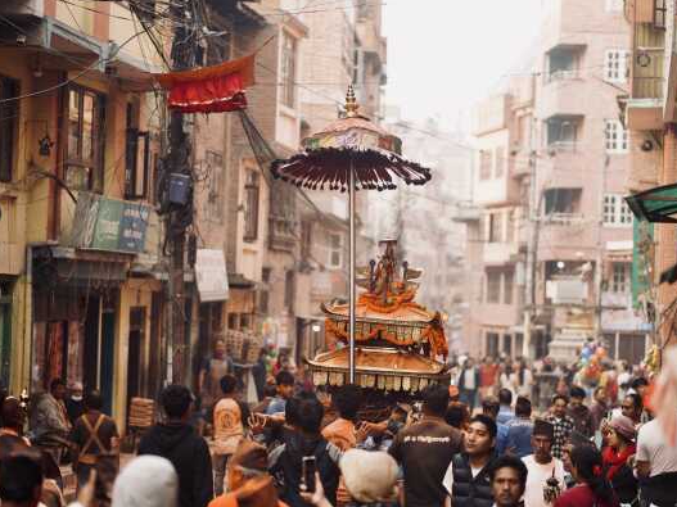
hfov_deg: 21.1
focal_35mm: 93
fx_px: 1818
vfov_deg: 15.9
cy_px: 252
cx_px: 361
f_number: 1.8
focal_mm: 85
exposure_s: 1/1000
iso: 500
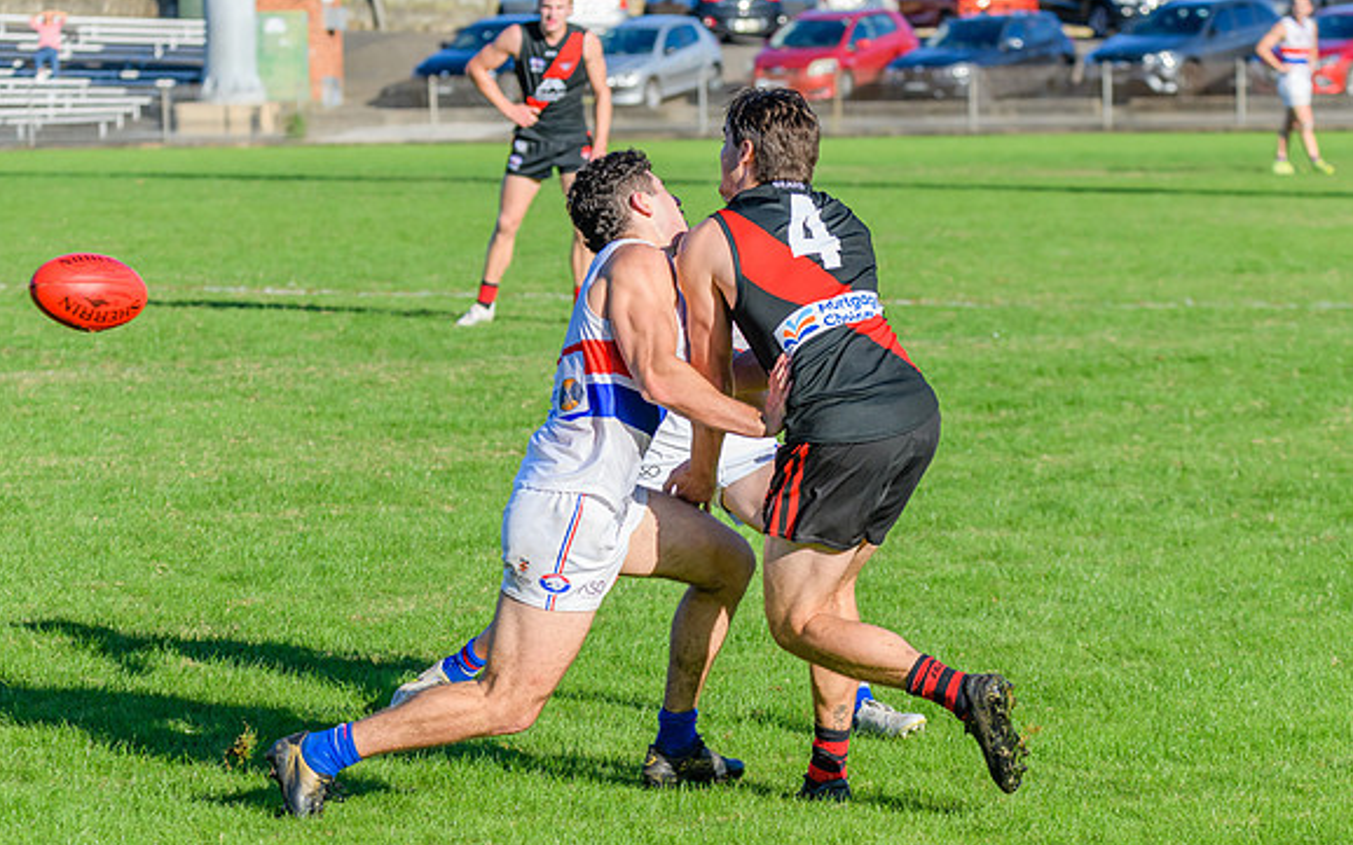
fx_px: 6894
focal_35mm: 187
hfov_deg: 11.2
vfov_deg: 7.0
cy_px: 503
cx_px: 662
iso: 800
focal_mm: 150
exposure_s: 1/2000
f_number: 7.1
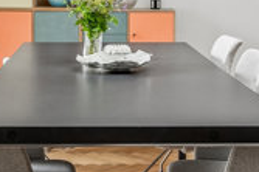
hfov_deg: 21.2
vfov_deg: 13.8
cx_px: 113
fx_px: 690
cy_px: -29
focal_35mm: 96
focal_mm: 20
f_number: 7.1
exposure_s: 1/80
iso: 800
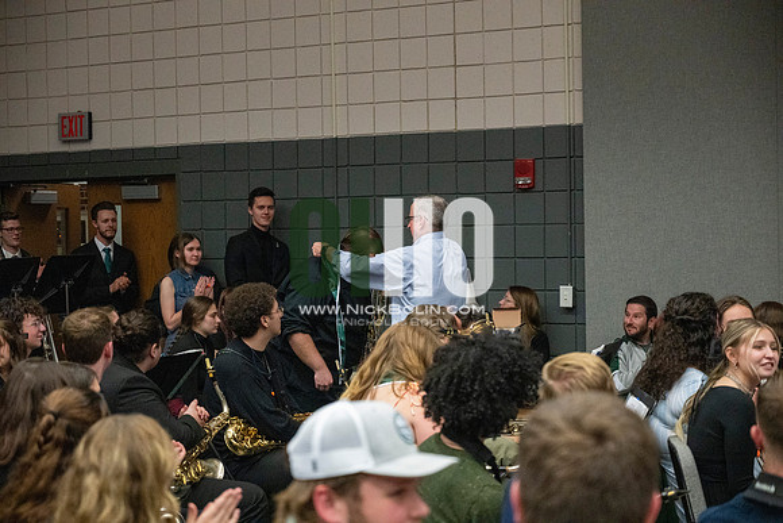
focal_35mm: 70
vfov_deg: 19.5
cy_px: 262
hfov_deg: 28.8
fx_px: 1523
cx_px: 392
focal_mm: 70
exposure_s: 1/500
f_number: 4
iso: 10000
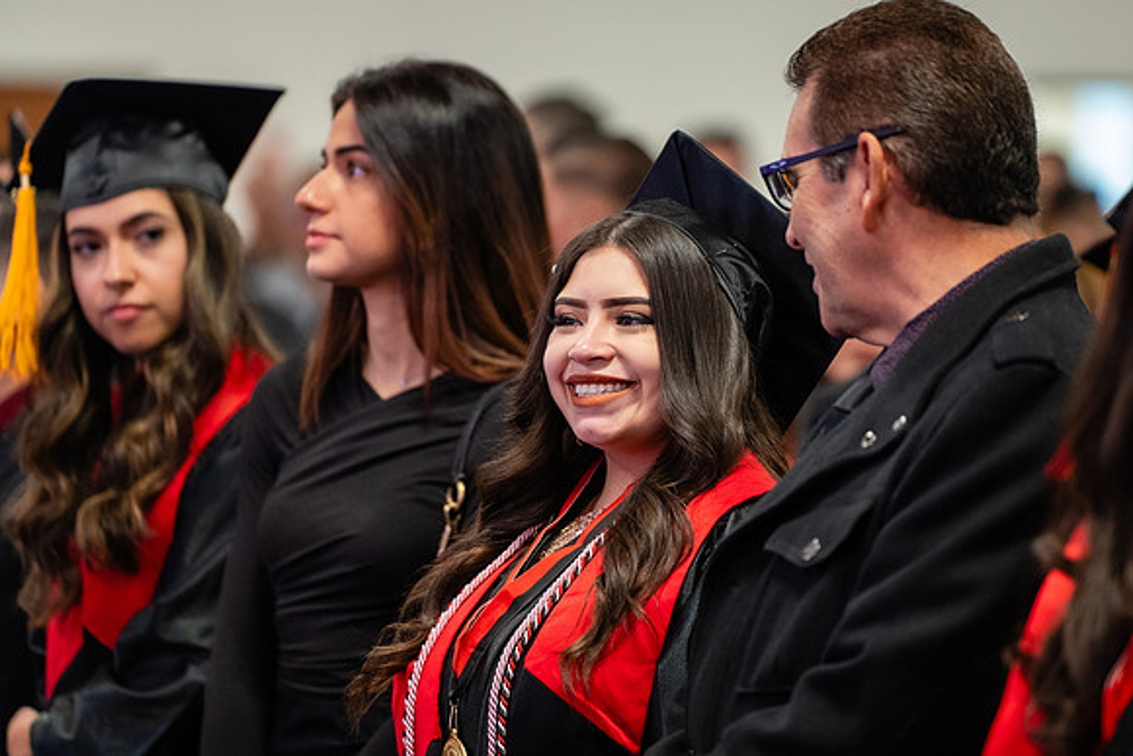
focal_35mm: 220
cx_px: 689
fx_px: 6917
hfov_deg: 9.4
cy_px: 348
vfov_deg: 6.3
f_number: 2.8
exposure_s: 1/125
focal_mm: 180
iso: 2500
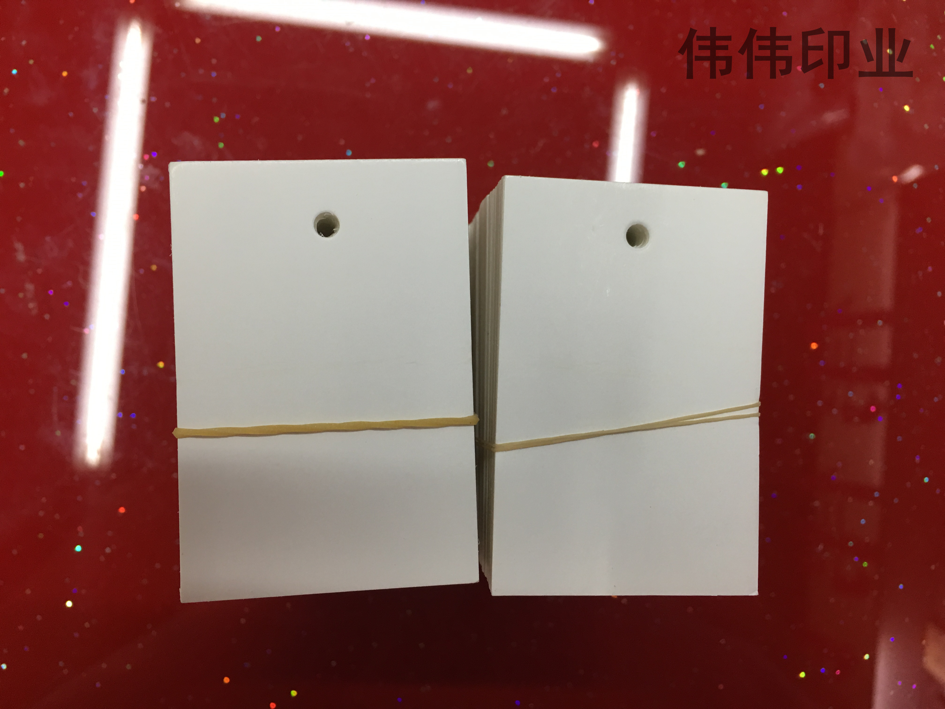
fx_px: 792
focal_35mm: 29
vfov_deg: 48.2
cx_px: 472
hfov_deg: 61.7
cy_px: 354
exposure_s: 1/17
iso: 50
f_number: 2.2
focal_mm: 4.15
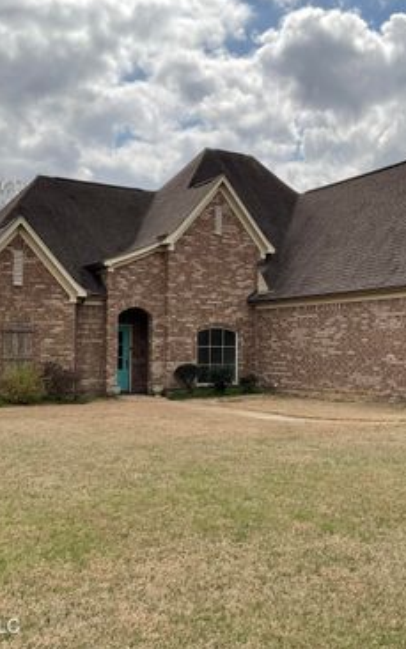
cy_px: 324
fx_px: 743
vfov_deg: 47.2
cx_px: 266
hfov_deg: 30.4
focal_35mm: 42
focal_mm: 3
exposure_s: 1/2959
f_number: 1.8
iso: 16
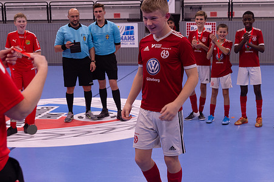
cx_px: 161
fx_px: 449
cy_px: 101
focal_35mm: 59
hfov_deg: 33.8
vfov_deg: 23.0
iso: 1600
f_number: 3.5
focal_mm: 44
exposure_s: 1/200
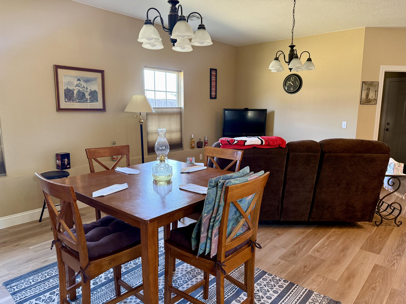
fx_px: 281
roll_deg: -1.0
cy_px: 152
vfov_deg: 56.8
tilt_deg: -9.6
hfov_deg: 71.6
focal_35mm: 24
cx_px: 203
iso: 250
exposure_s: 1/60
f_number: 1.78
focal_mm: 6.76
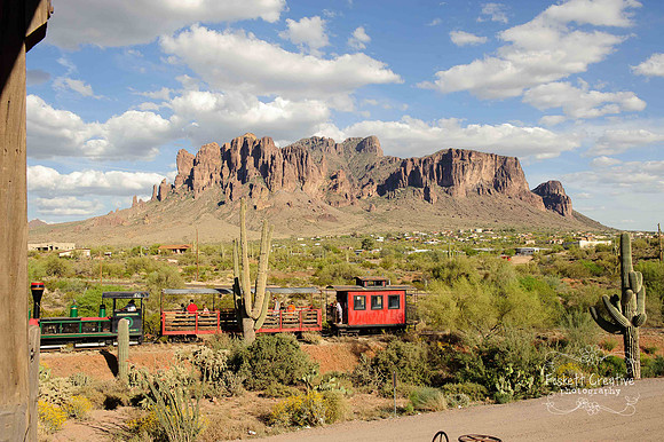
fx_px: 590
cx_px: 332
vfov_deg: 41.1
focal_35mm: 32
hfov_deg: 58.7
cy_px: 221
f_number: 10
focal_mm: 32
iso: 200
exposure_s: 1/400
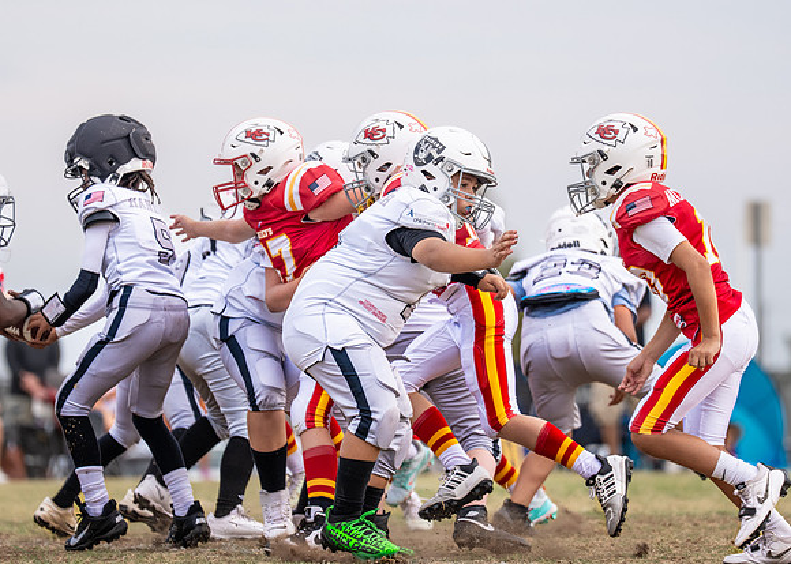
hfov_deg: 6.1
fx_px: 7418
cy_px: 268
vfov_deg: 4.4
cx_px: 374
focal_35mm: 330
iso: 160
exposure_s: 1/1600
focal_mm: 188
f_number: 2.8
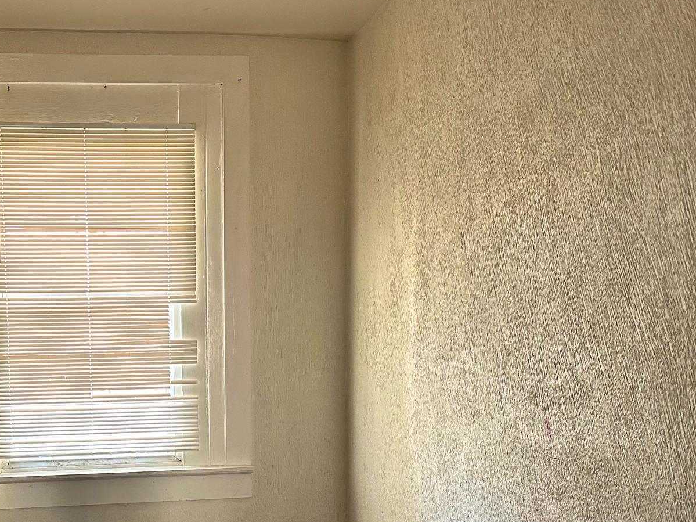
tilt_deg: -3.1
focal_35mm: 41
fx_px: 824
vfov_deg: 34.2
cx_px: 112
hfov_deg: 43.1
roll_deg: +0.9
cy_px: 409
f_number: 1.78
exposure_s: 1/60
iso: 320
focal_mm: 6.86
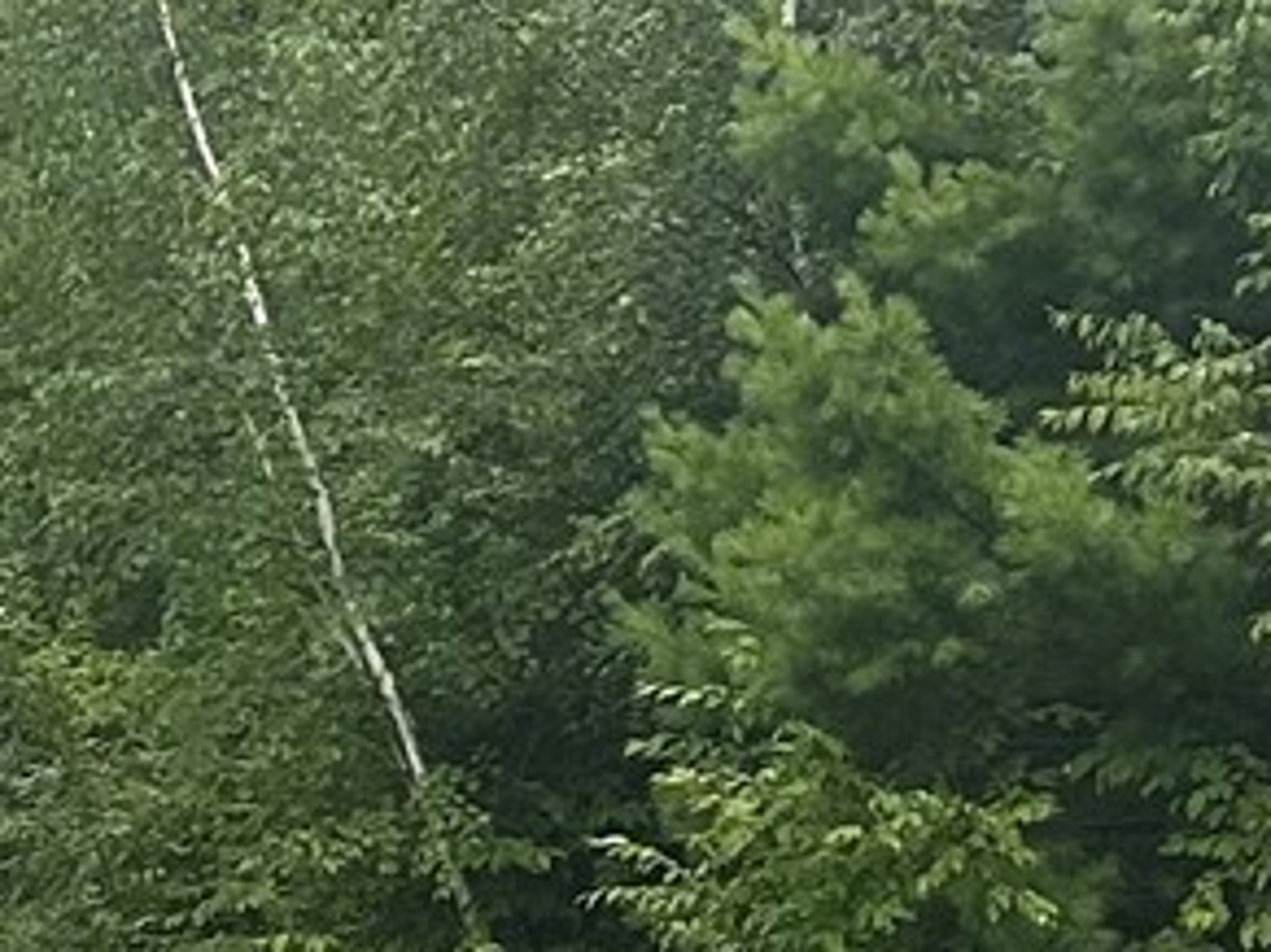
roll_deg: -1.9
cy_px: 1092
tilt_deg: -5.1
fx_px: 6716
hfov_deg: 10.3
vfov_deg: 8.0
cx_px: -799
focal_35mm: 183
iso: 50
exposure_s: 1/743
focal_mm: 5.7
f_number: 1.5
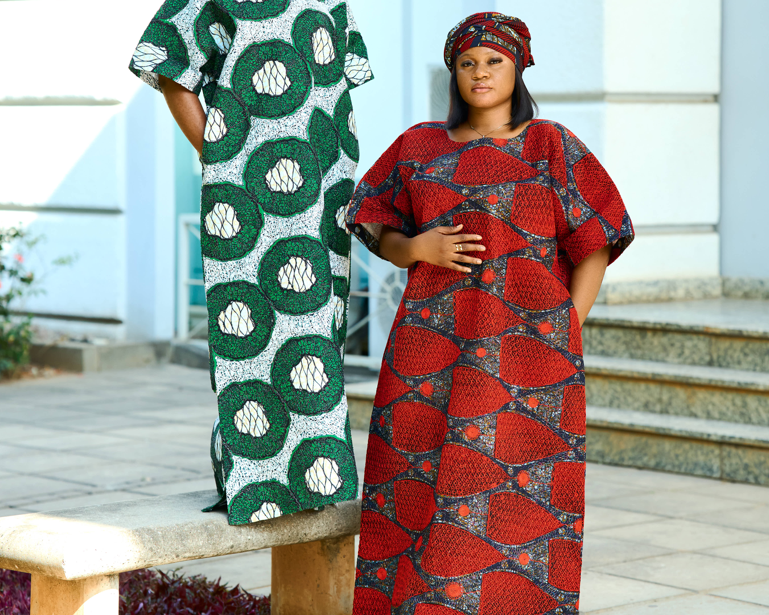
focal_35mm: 120
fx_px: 2731
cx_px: 384
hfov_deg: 16.0
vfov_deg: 12.8
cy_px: 183
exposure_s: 1/1250
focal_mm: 85
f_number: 2.8
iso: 640
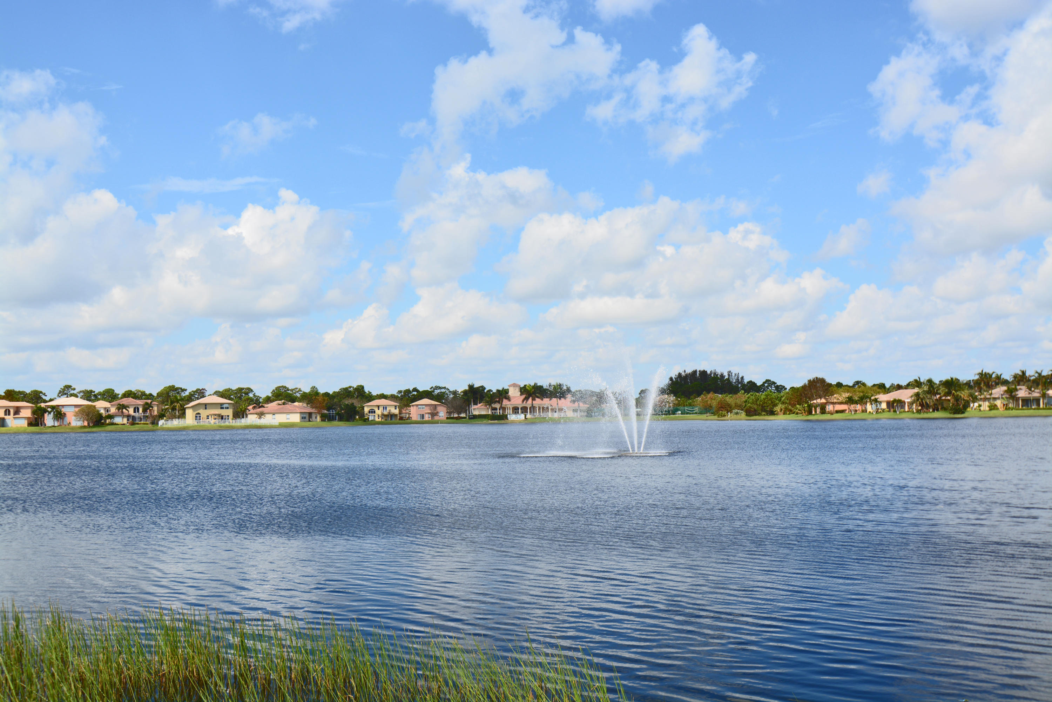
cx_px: 526
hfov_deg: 53.1
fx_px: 1052
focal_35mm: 36
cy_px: 351
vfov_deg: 36.9
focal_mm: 24
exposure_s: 1/250
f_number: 8
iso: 100
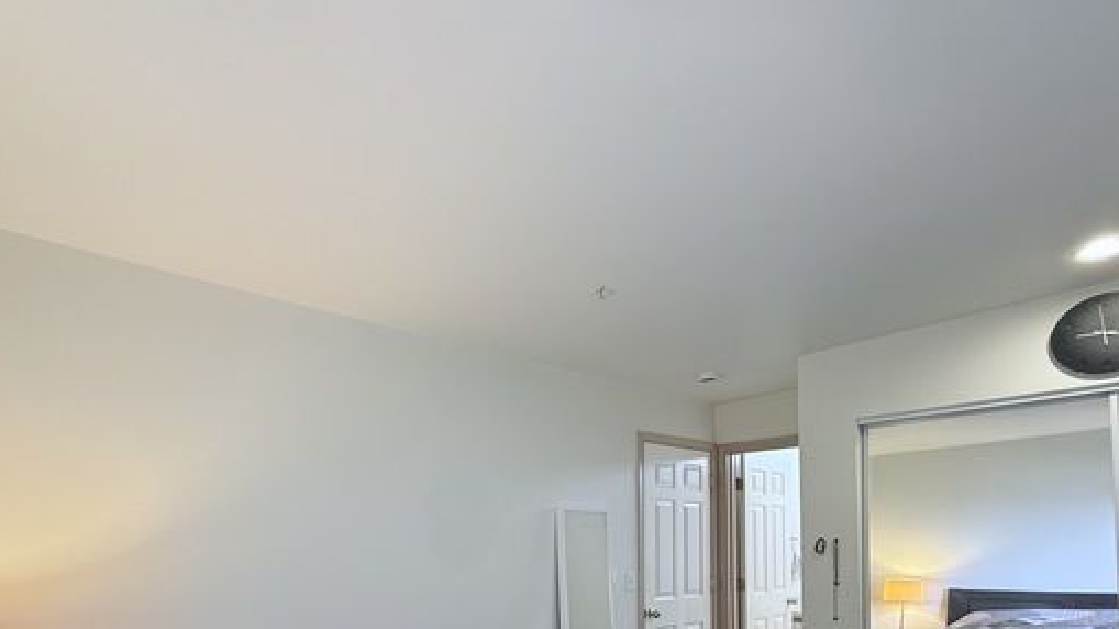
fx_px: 593
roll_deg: -0.4
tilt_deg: +2.1
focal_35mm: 20
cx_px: 494
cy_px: 517
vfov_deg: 51.8
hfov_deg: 86.3
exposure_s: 1/60
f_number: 2.2
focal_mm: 2.22
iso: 200
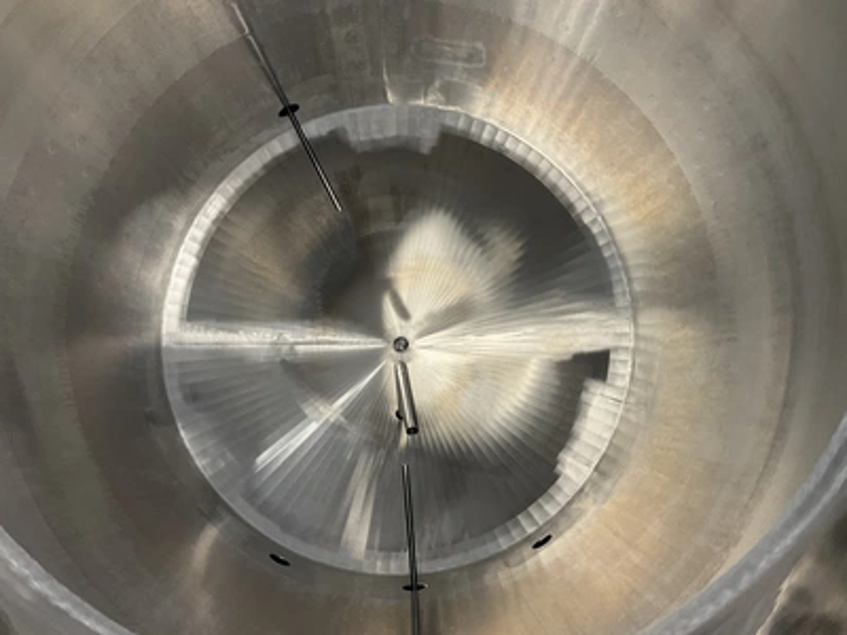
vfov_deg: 48.2
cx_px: 424
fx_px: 710
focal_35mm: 29
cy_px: 318
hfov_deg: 61.7
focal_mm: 3
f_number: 1.8
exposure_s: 1/60
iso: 100
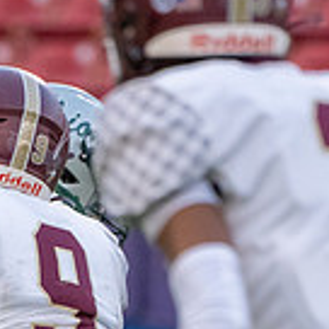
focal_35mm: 2063
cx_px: -149
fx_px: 22183
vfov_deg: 0.8
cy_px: 439
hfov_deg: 0.8
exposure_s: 1/1250
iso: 3200
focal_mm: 400
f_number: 5.6
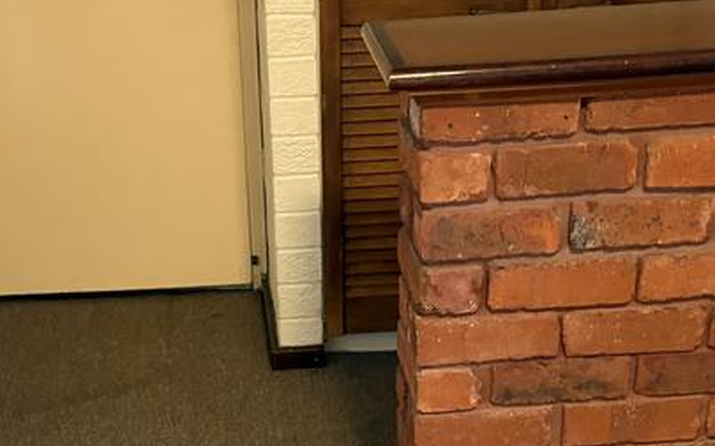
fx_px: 1325
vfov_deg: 17.8
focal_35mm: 68
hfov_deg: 30.1
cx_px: 291
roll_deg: +2.8
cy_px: 594
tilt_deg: -35.1
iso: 250
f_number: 1.6
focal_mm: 5.96
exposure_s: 1/50
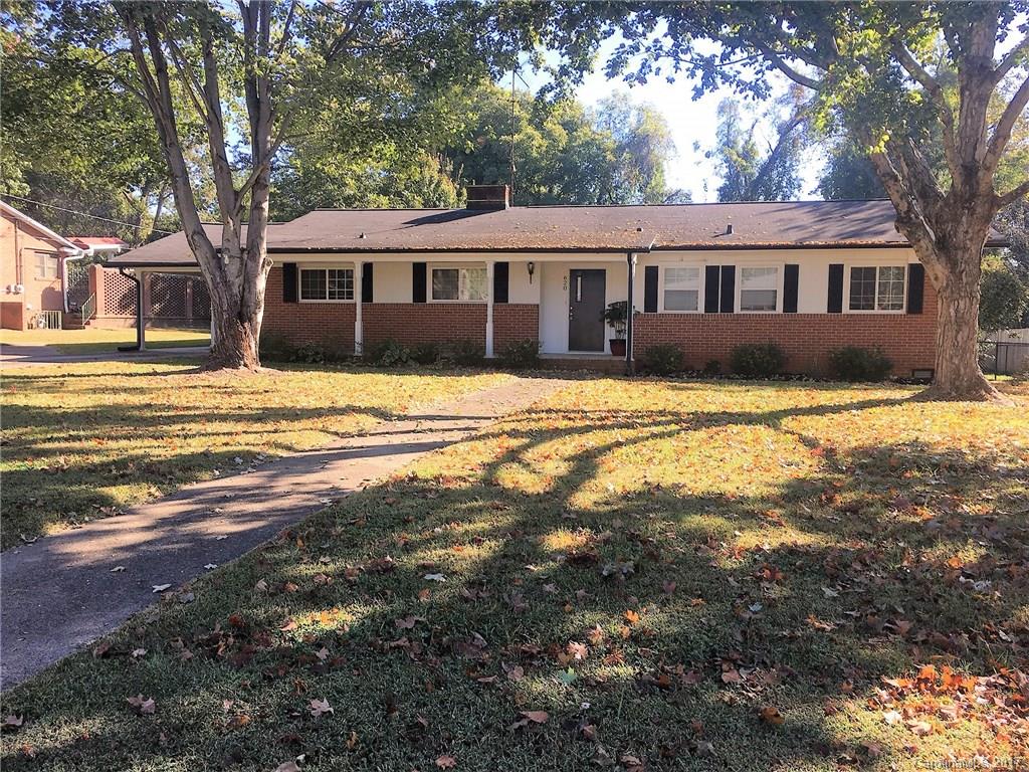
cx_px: 514
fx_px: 862
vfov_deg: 48.2
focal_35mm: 29
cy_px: 386
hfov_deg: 61.7
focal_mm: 4.15
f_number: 2.2
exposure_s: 1/396
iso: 25
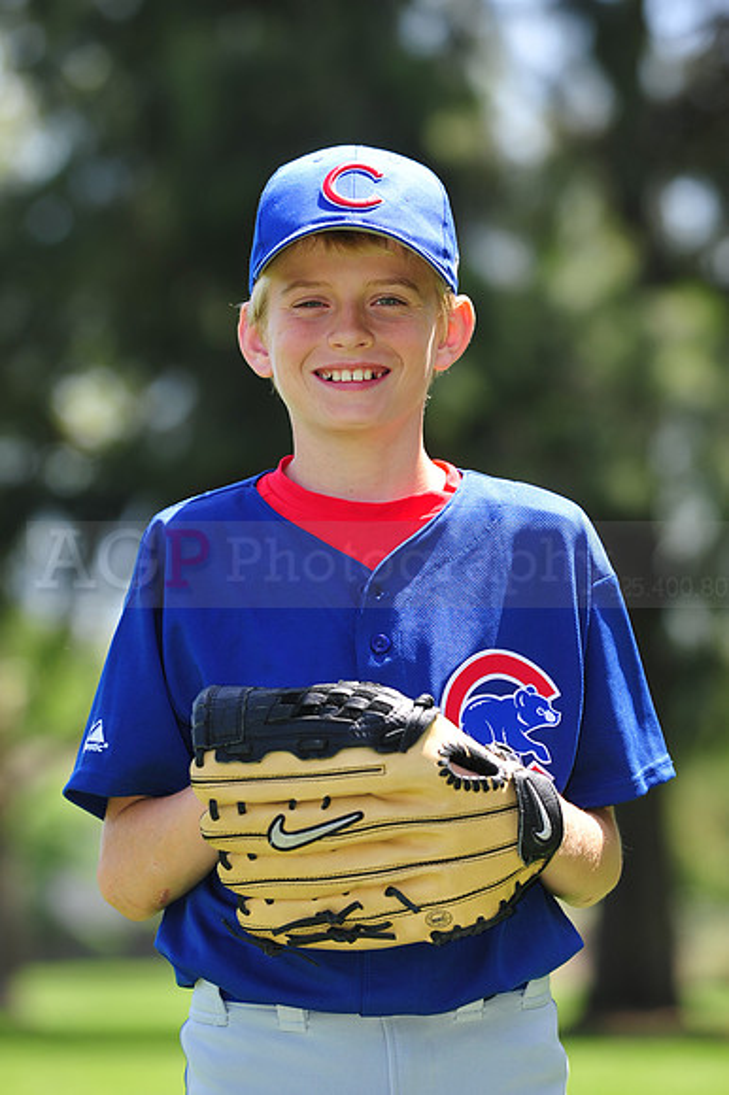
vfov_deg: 10.3
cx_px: 364
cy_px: 548
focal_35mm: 200
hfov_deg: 6.9
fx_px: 6082
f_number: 5.6
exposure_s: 1/250
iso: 200
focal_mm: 200
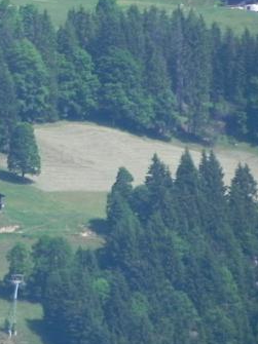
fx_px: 12917
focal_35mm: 1299
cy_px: 21
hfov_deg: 1.1
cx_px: -181
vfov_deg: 1.5
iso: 160
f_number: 5
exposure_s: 1/697
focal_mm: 75.7
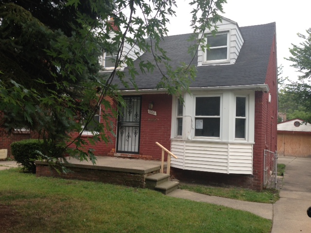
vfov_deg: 42.9
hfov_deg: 55.4
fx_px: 296
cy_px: 116
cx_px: 156
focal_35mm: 33
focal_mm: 4.13
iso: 50
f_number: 2.4
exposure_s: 1/158
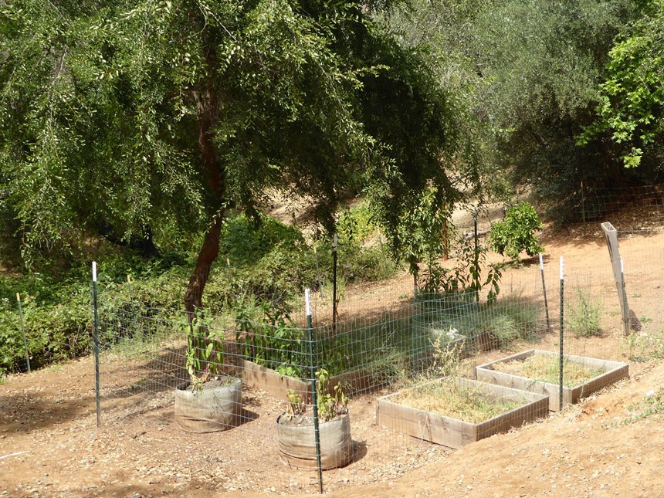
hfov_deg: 38.1
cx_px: 389
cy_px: 242
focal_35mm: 50
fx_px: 959
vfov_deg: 29.1
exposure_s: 1/250
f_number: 3.8
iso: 100
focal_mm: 7.2
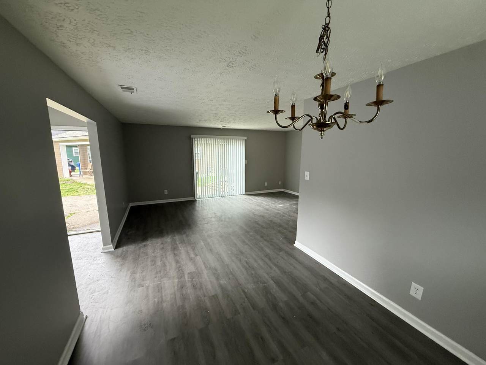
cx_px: 243
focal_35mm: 14
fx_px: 197
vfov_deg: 85.7
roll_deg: +1.0
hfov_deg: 102.1
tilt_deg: -9.3
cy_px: 182
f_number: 2.2
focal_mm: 2.22
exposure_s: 1/68
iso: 400
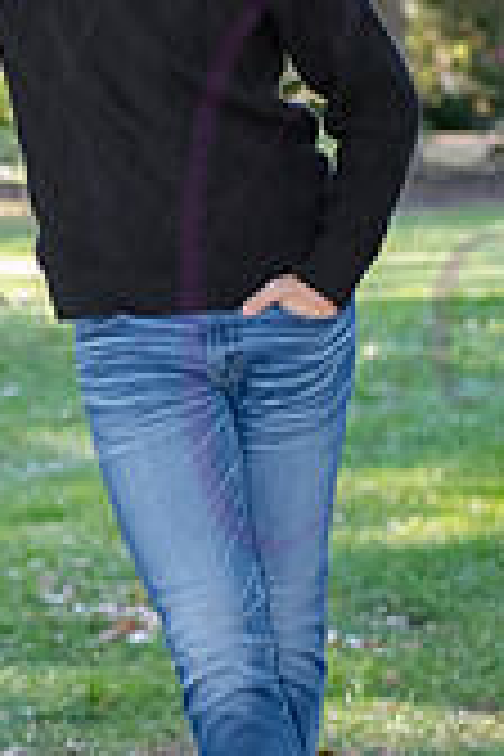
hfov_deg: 6.4
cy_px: 40
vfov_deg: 9.6
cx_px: 90
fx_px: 4494
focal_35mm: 214
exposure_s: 1/250
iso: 800
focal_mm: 80
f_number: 4
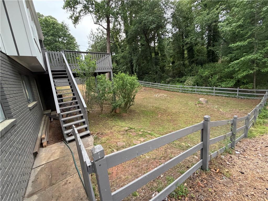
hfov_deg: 102.1
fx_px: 108
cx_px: 134
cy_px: 100
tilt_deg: -11.8
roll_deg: +6.0
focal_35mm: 14
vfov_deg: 85.7
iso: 320
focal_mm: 2.22
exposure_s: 1/121
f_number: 2.2
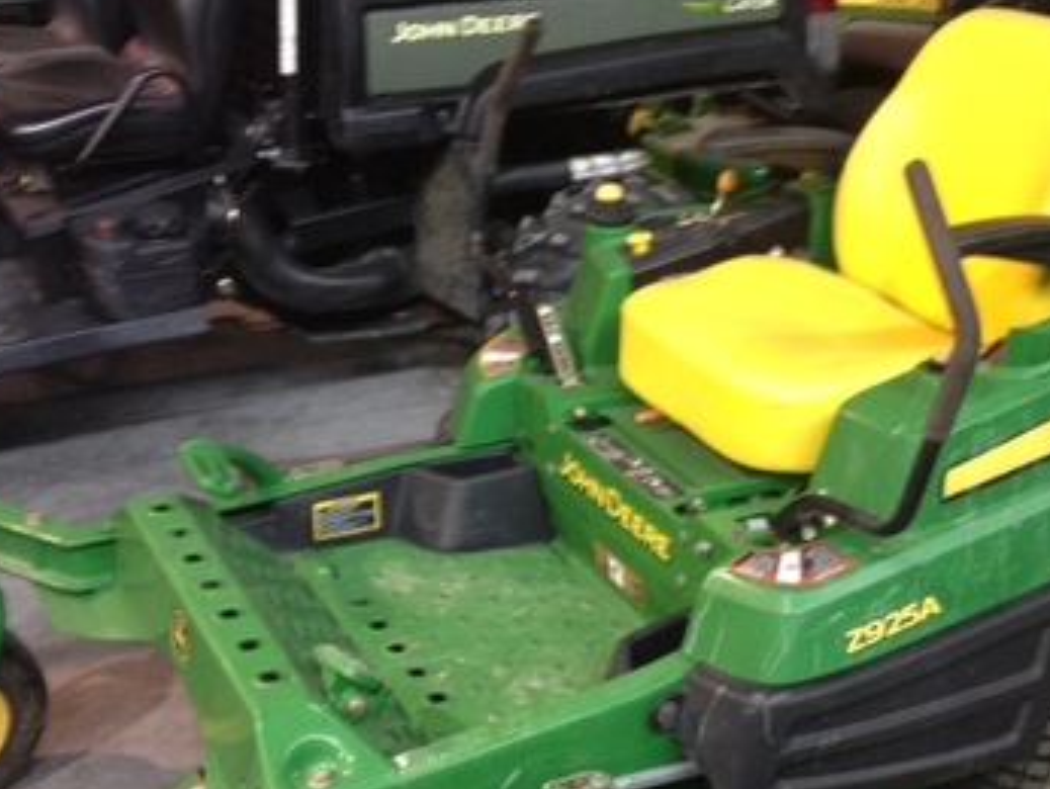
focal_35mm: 55
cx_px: 683
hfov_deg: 34.6
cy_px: 519
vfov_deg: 26.5
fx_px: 1669
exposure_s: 1/20
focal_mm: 4.28
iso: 160
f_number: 2.4
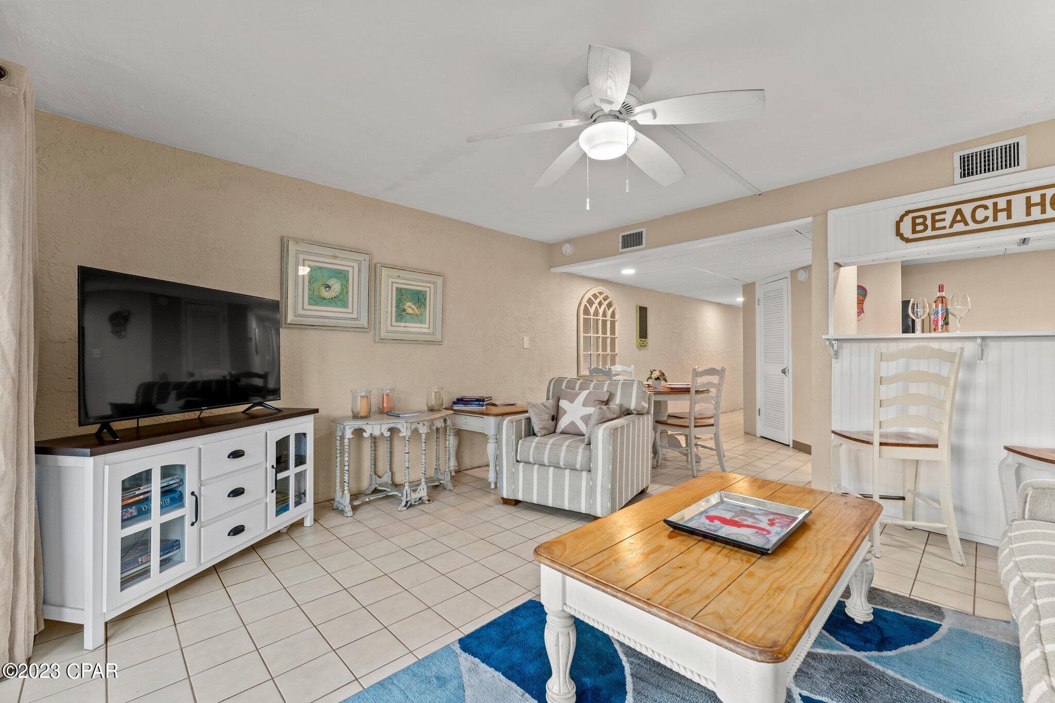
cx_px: 528
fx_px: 440
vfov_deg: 77.3
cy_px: 352
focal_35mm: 15
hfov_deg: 100.4
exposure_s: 1/2
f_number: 8
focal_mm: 15
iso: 400
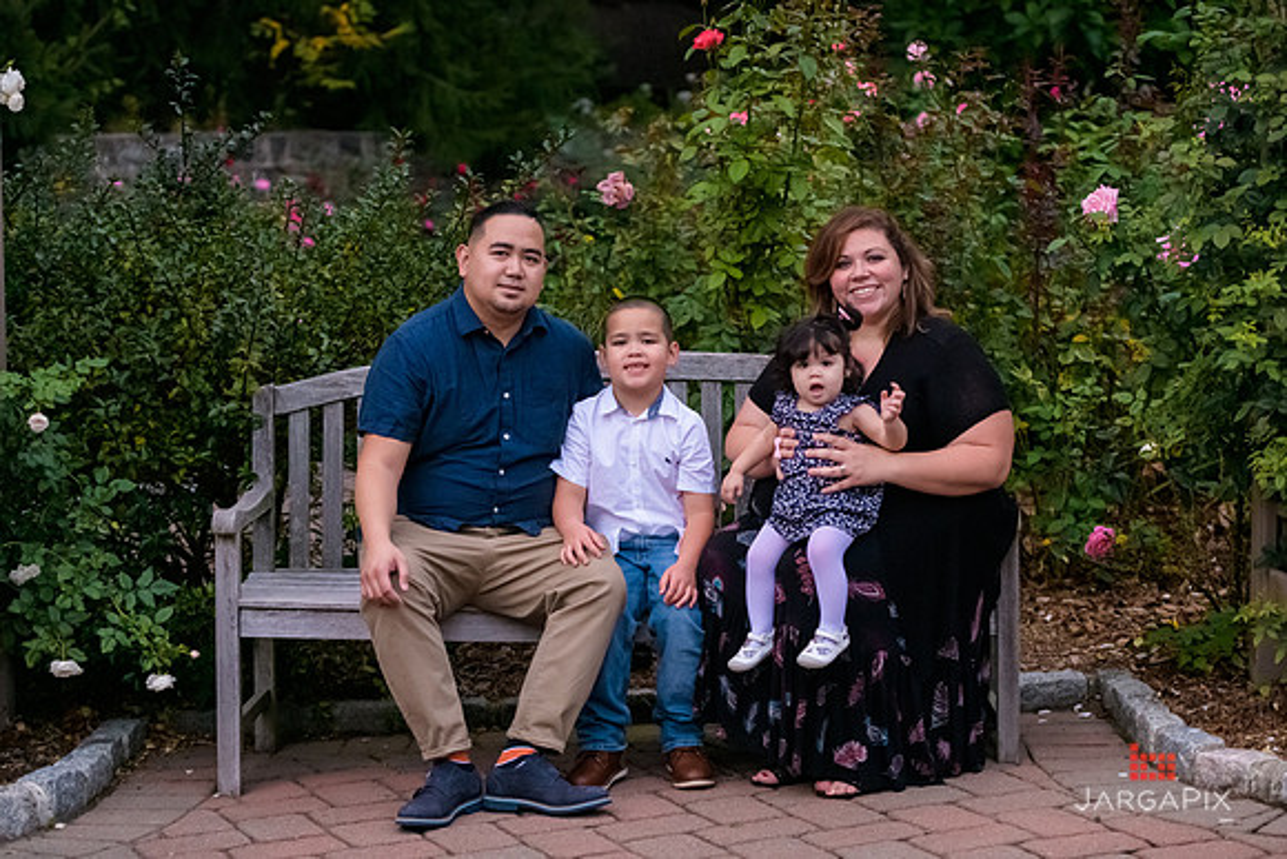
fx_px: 2948
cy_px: 422
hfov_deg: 24.6
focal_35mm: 82
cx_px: 644
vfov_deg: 16.6
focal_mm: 78
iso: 3200
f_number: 3.2
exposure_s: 1/125
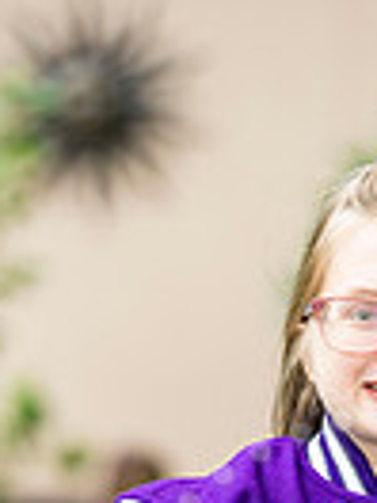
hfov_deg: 2.7
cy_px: 754
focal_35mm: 541
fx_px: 7856
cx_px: 425
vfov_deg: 3.6
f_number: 6.3
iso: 320
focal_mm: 165
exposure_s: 1/125
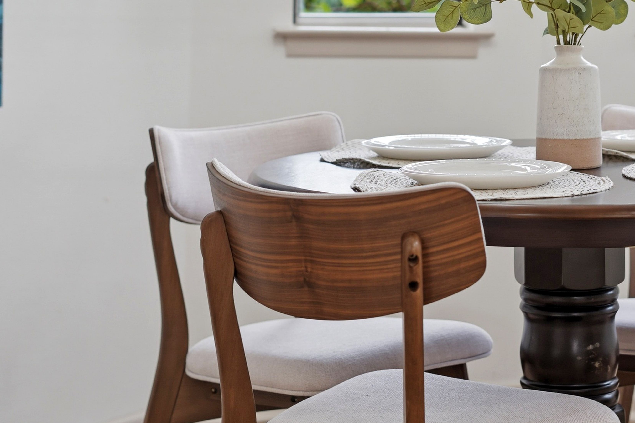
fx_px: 1605
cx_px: 552
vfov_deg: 15.0
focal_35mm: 91
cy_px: 124
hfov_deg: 21.9
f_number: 2.8
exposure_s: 1/80
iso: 100
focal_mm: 50
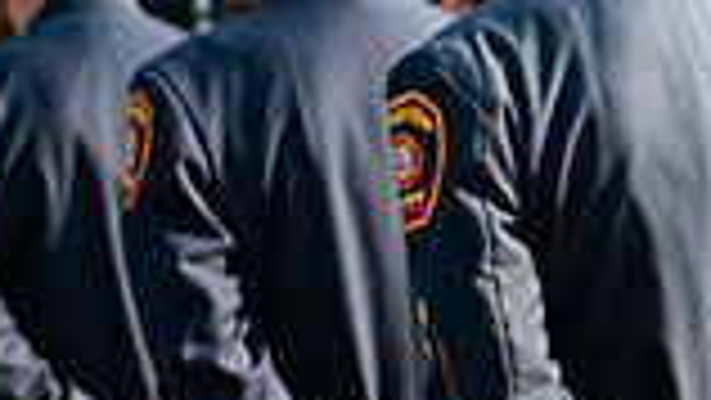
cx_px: 882
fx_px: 3263
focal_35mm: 173
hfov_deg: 12.1
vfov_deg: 7.0
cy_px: 220
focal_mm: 45
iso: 200
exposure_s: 1/1000
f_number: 3.2
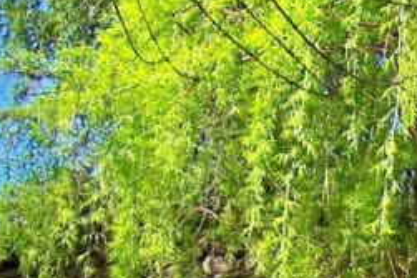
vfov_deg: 9.1
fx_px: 1621
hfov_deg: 13.3
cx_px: 744
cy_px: 594
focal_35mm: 140
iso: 79
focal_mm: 5.5
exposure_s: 1/313
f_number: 3.4
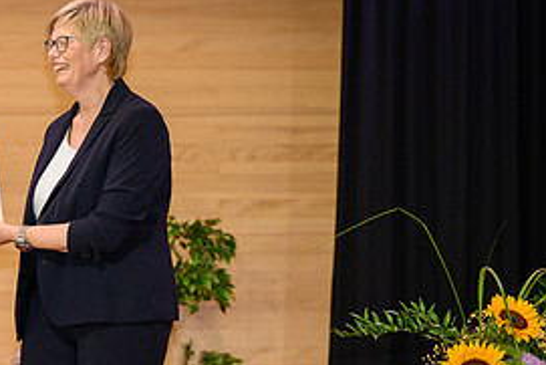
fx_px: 3945
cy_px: 286
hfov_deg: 7.9
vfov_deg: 5.3
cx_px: -42
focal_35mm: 260
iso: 2000
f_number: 5
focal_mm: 105
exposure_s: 1/200
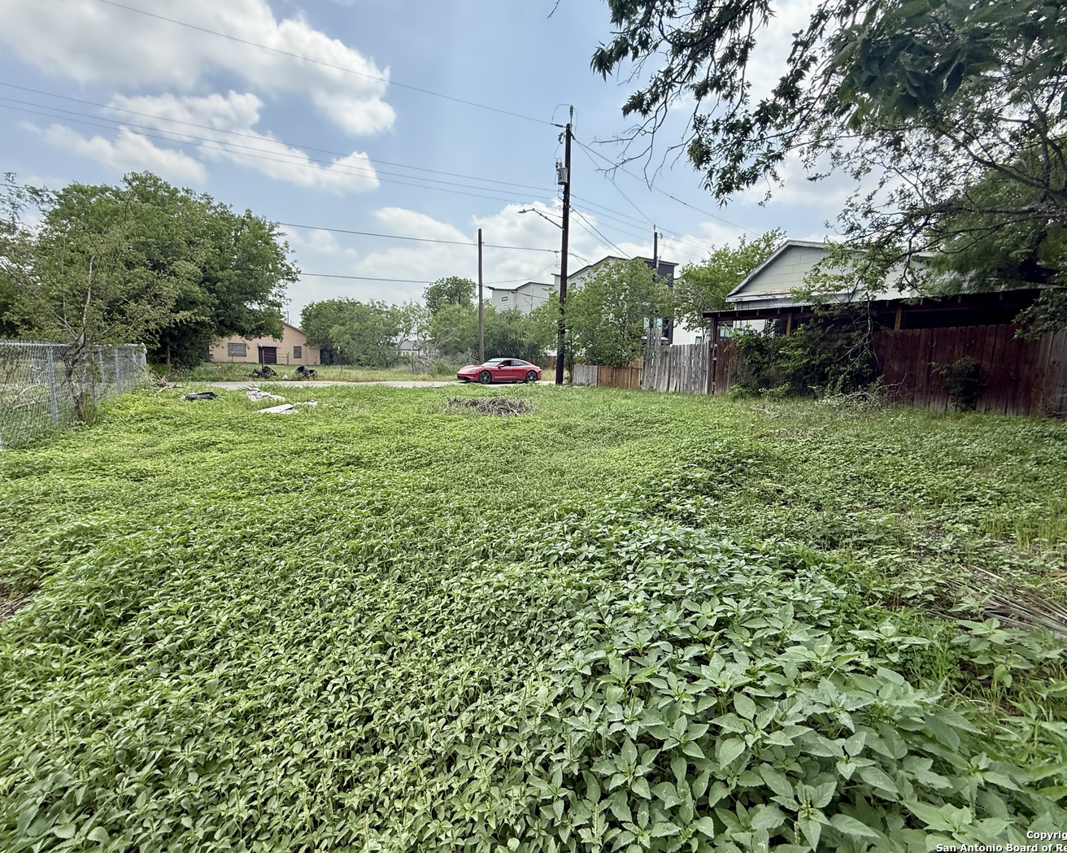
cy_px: 416
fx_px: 474
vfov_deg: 84.0
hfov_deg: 96.8
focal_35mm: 15
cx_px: 527
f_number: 2.2
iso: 64
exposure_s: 1/985
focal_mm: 2.22
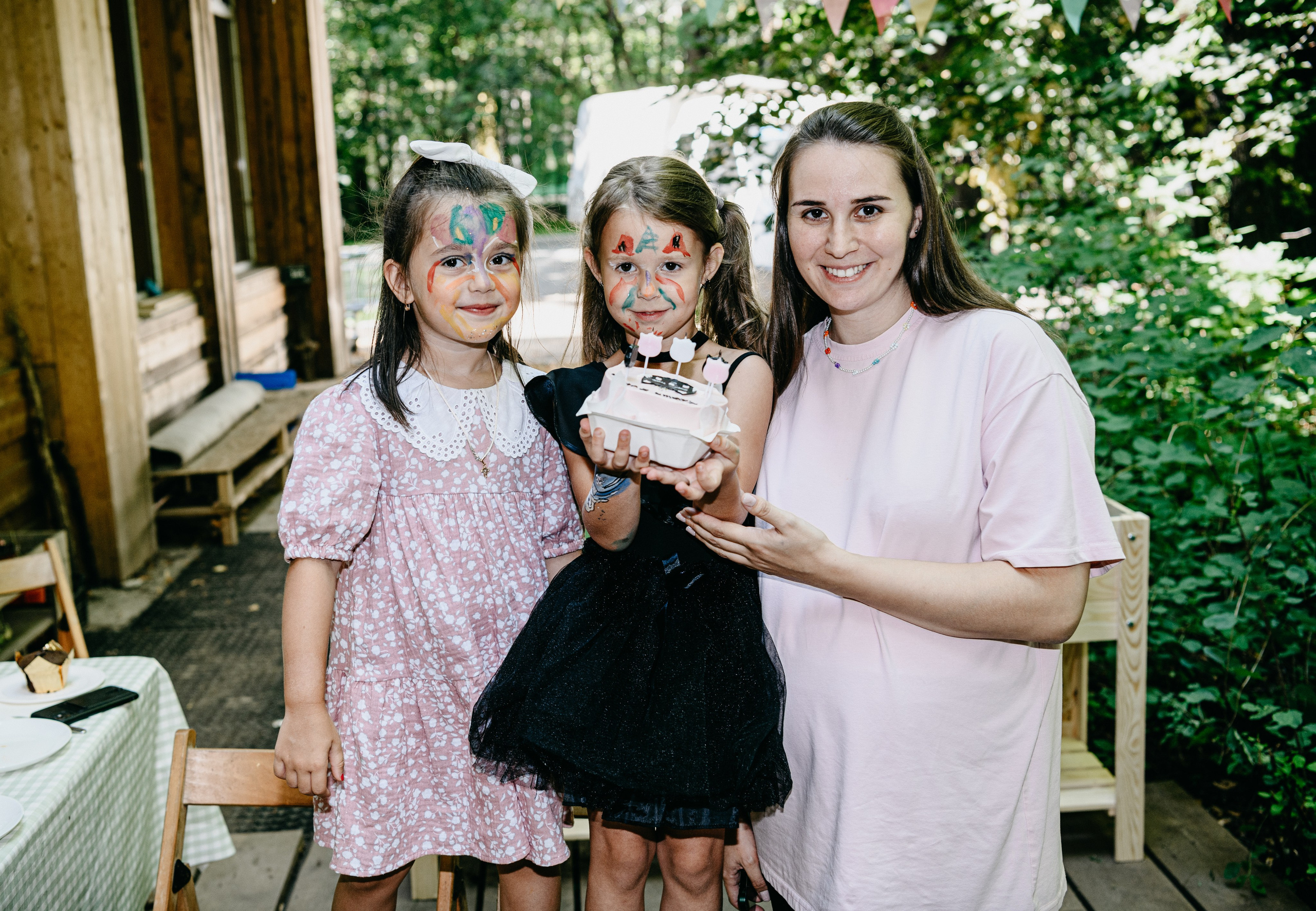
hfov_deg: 47.0
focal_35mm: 41
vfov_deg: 33.5
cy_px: 434
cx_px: 600
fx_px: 1511
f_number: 3.5
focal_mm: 38
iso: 320
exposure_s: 1/160
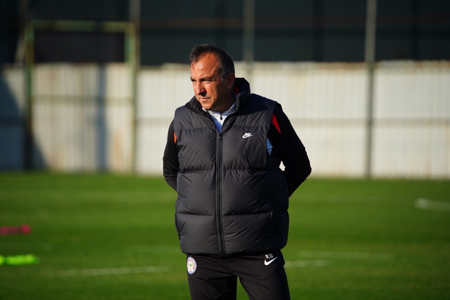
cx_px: 225
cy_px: 150
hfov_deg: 4.9
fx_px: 5274
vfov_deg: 3.3
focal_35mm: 422
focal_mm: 422
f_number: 6.3
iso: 500
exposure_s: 1/2000
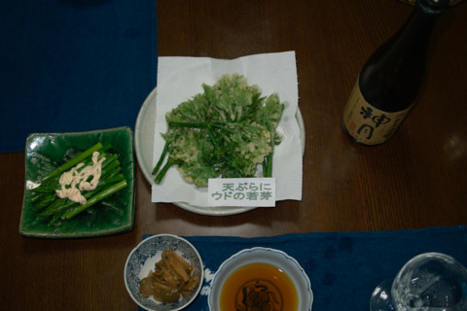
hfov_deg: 47.4
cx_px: 234
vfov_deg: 32.6
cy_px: 156
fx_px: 532
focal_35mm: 41
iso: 100
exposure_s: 1/40
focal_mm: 24.2
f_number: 2.8
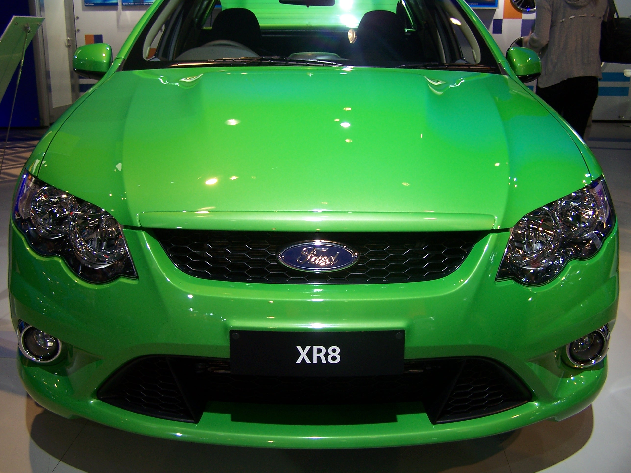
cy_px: 236
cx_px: 316
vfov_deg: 37.7
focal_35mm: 38
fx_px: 693
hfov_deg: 49.0
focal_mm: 6.3
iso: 80
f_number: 2.8
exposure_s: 1/60
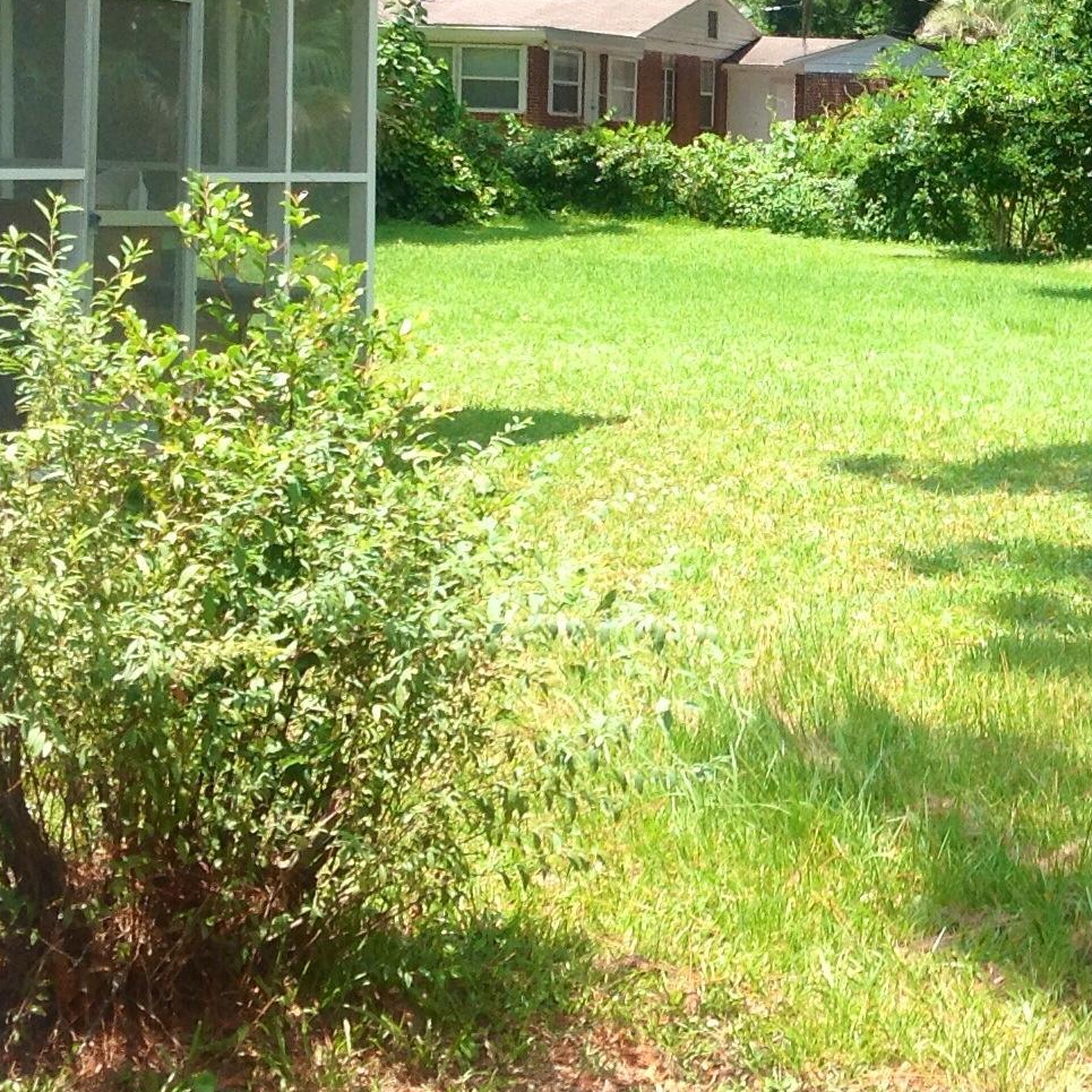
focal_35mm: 83
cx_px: 1023
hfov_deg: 20.4
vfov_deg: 20.8
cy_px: 311
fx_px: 2962
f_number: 2.4
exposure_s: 1/570
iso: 50
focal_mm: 4.28
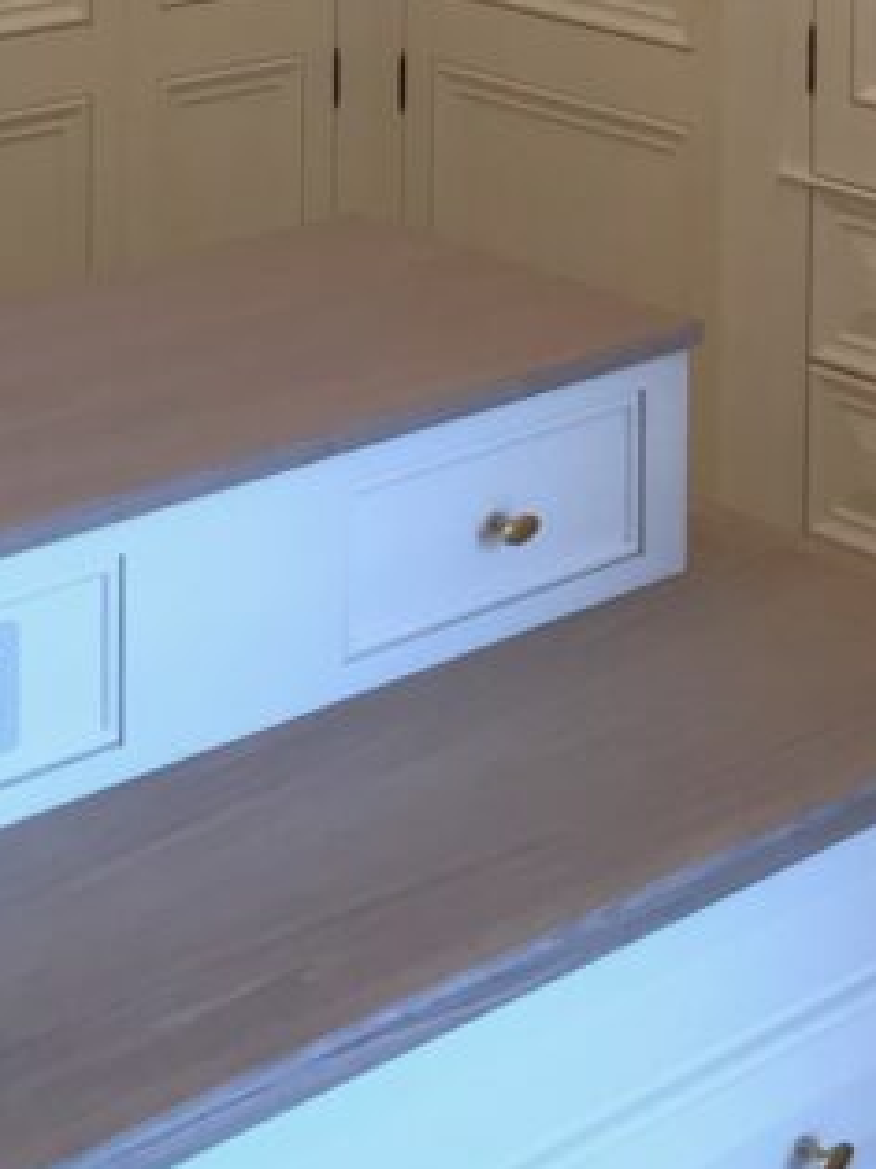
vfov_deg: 19.6
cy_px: -397
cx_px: 349
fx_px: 3073
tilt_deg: -4.4
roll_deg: -0.3
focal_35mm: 91
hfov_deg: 16.2
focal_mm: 3.99
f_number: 1.8
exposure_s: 1/100
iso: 32
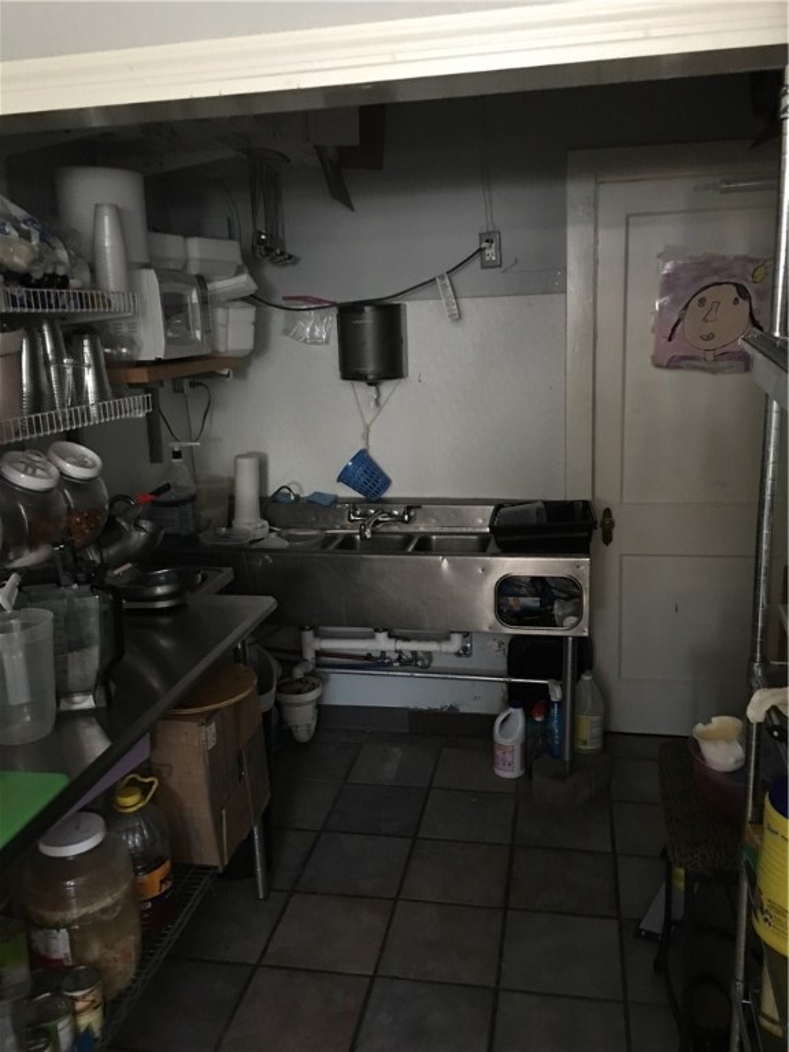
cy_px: 526
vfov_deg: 61.7
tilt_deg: -10.0
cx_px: 394
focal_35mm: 29
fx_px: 881
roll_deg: +2.0
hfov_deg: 48.2
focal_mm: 4.15
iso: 80
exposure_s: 1/4
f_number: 2.2
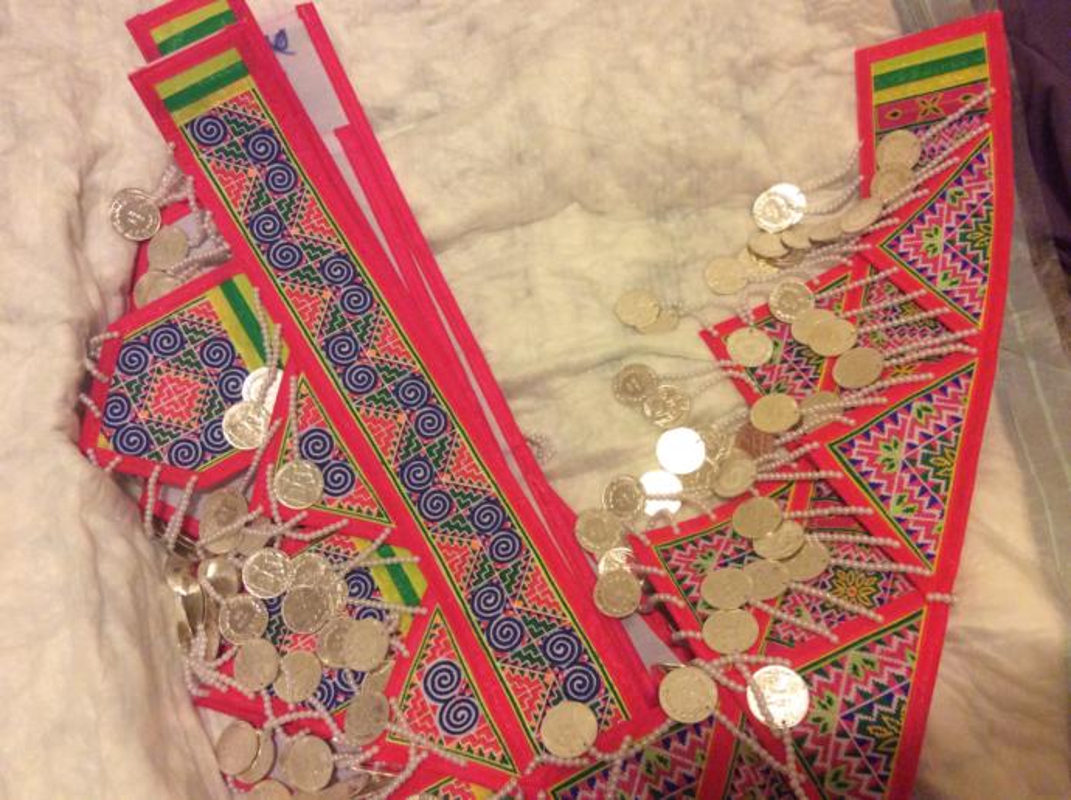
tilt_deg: -65.3
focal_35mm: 32
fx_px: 988
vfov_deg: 44.0
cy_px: 400
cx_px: 536
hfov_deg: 56.9
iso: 250
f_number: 2.4
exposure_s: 1/24
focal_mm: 3.3
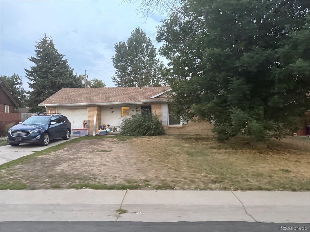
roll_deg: +0.7
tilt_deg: +0.6
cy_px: 116
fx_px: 215
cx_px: 155
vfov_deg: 56.8
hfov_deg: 71.6
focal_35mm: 24
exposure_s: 1/43
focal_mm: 6.76
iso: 800
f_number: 1.78
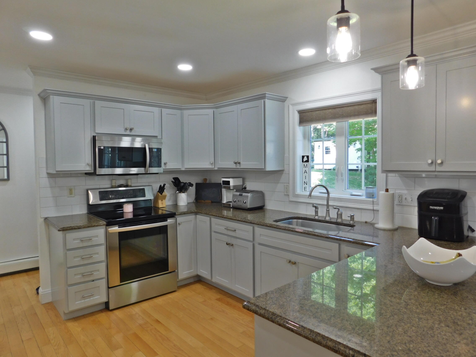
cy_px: 178
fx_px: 316
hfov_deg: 73.9
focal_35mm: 23
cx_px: 238
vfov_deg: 58.9
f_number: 3
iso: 160
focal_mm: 4
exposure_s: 1/30
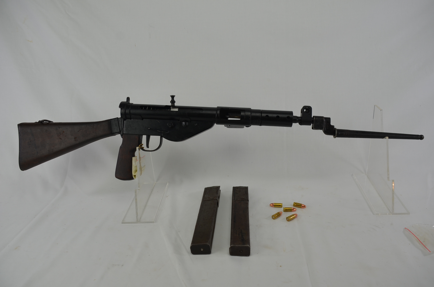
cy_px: 144
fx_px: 361
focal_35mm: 30
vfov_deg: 43.4
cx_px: 217
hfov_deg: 62.0
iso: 220
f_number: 5.6
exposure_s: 1/125
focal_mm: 20
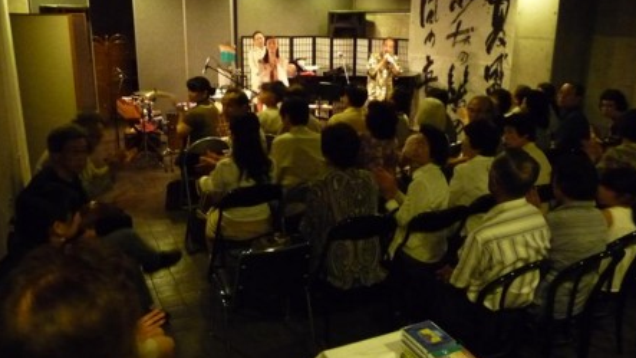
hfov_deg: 62.6
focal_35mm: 31
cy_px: 158
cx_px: 314
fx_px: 523
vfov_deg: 37.7
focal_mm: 4.7
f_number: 3.3
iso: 800
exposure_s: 1/8
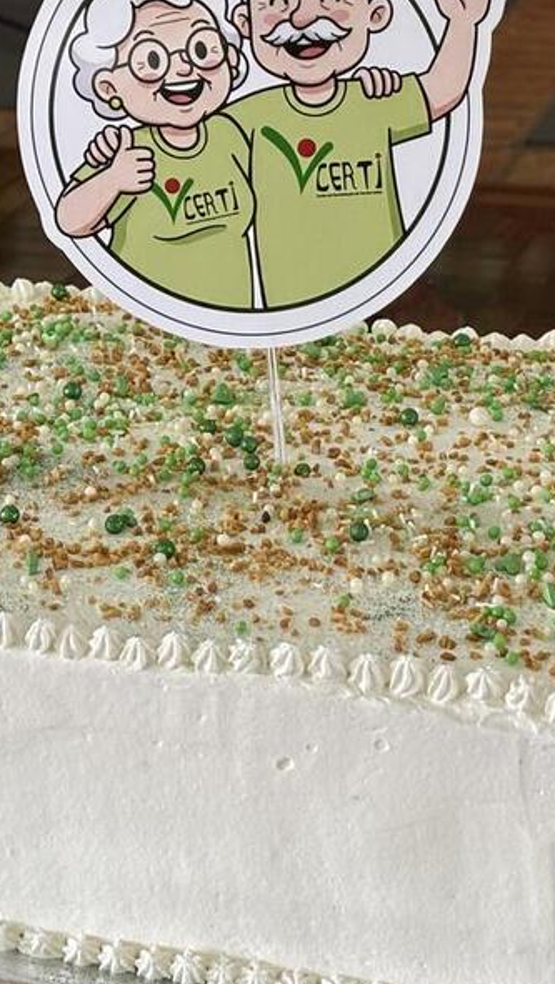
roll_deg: -0.3
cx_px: 308
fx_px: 3005
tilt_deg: -18.1
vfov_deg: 18.6
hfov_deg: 10.6
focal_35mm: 115
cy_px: 345
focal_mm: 5.96
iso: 100
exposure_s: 1/60
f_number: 1.6
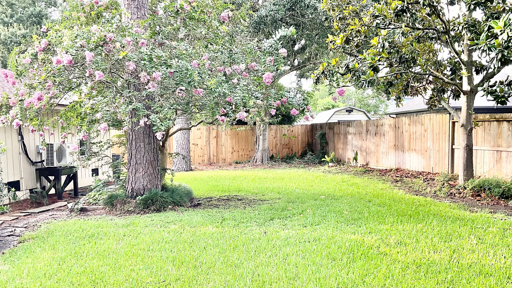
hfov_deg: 56.6
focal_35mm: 35
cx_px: 261
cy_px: 165
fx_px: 475
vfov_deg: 33.7
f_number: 1.8
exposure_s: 1/122
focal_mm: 3
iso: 32
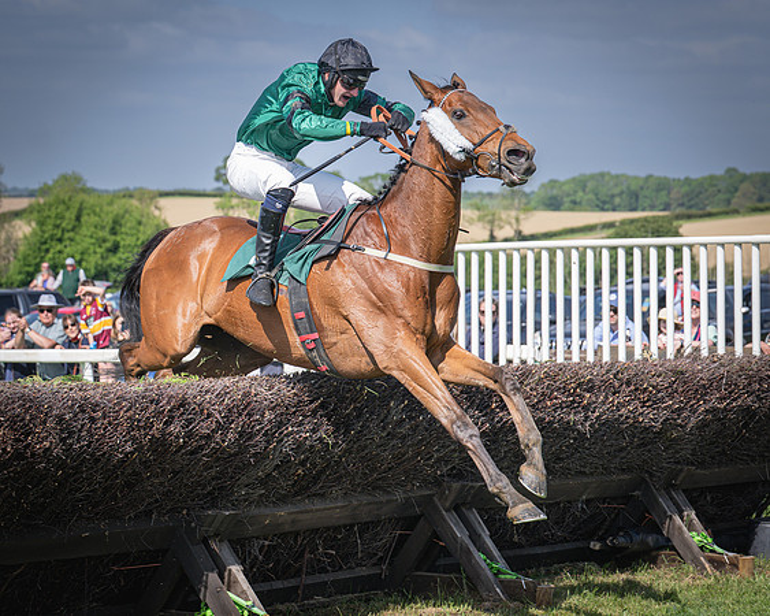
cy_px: 290
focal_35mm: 108
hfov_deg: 17.8
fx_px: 2457
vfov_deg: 14.3
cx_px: 407
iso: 200
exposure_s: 1/1600
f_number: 4
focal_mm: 70
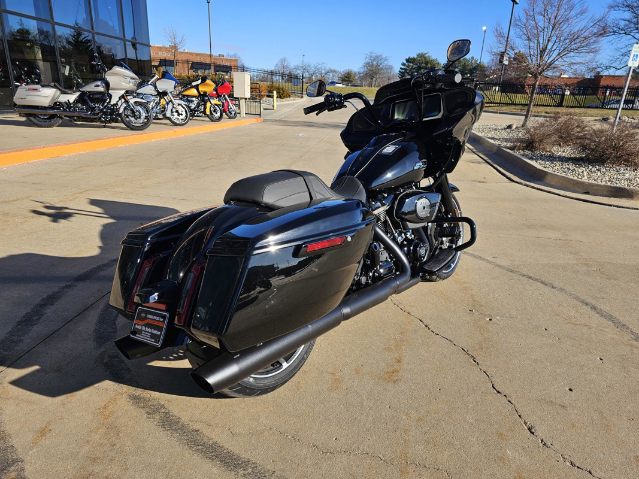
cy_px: 240
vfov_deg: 58.9
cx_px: 320
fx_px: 425
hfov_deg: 73.9
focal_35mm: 23
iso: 10
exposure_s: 1/557
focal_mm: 6.3
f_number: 1.7
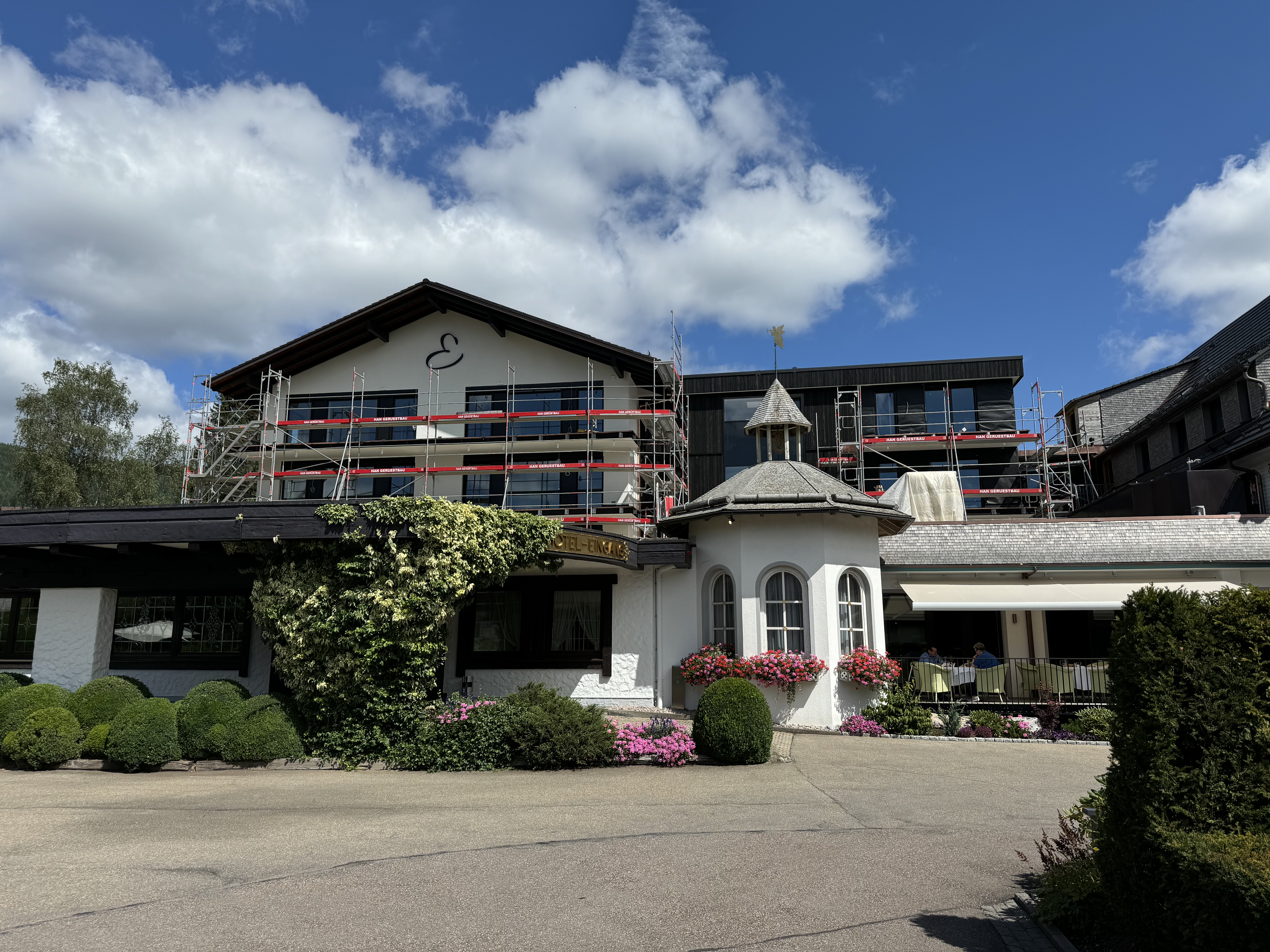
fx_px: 881
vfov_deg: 56.8
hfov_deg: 71.6
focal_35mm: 24
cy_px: 476
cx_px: 635
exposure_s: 1/5814
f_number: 1.78
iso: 80
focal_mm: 6.76
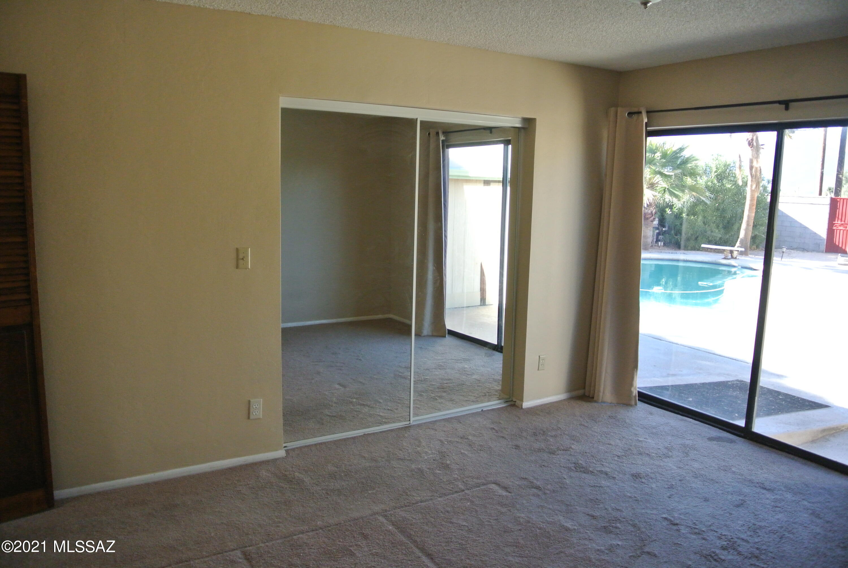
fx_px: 637
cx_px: 424
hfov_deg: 67.3
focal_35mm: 27
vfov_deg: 48.0
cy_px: 284
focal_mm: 10
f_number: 3.5
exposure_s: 1/500
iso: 640
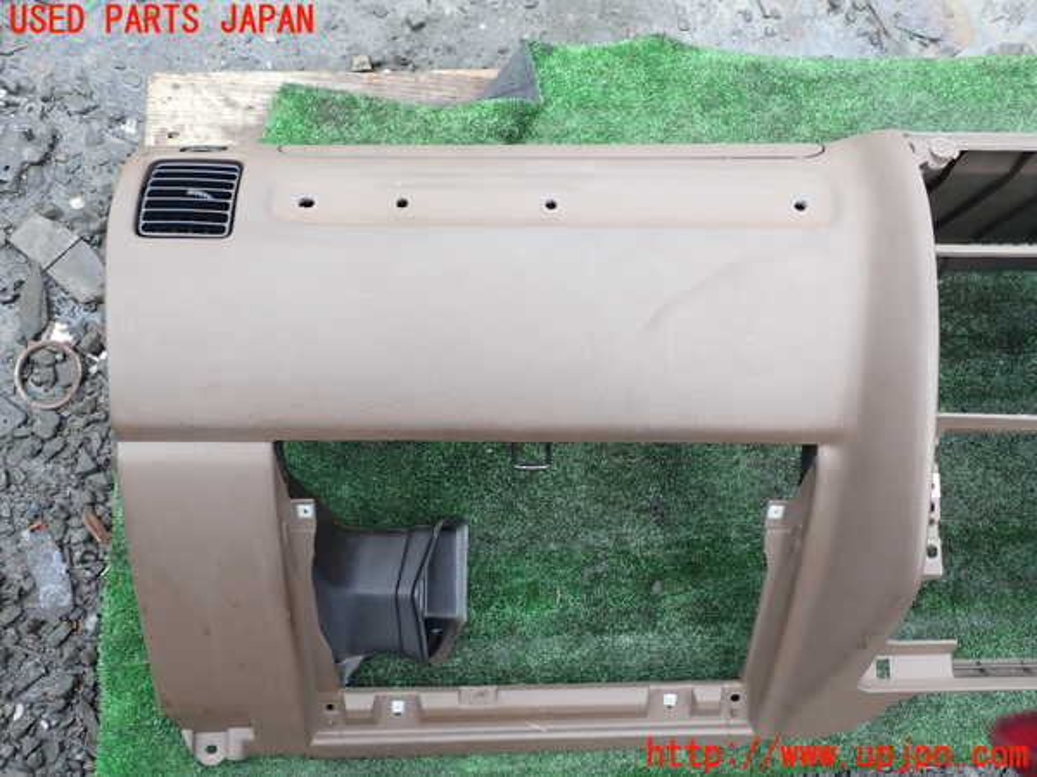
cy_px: 388
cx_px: 518
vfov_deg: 46.8
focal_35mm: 30
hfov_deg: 60.0
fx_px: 899
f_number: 3.2
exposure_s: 1/160
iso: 100
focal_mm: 5.4
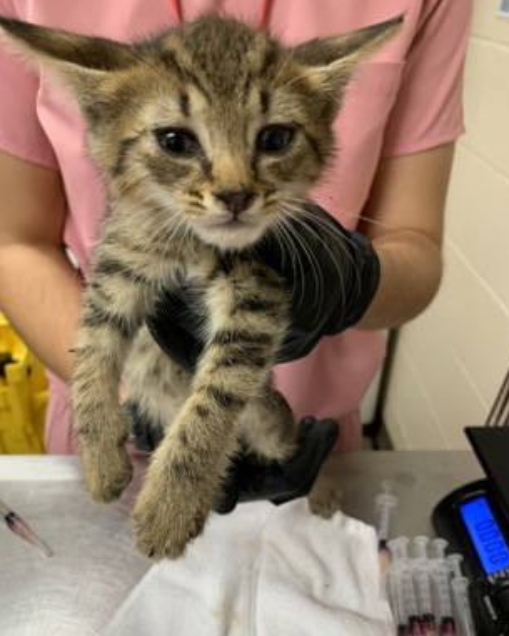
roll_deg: -1.1
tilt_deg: -32.3
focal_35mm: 28
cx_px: 261
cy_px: 347
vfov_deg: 62.1
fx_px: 527
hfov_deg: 51.5
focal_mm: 4.25
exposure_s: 1/57
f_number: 1.8
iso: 200
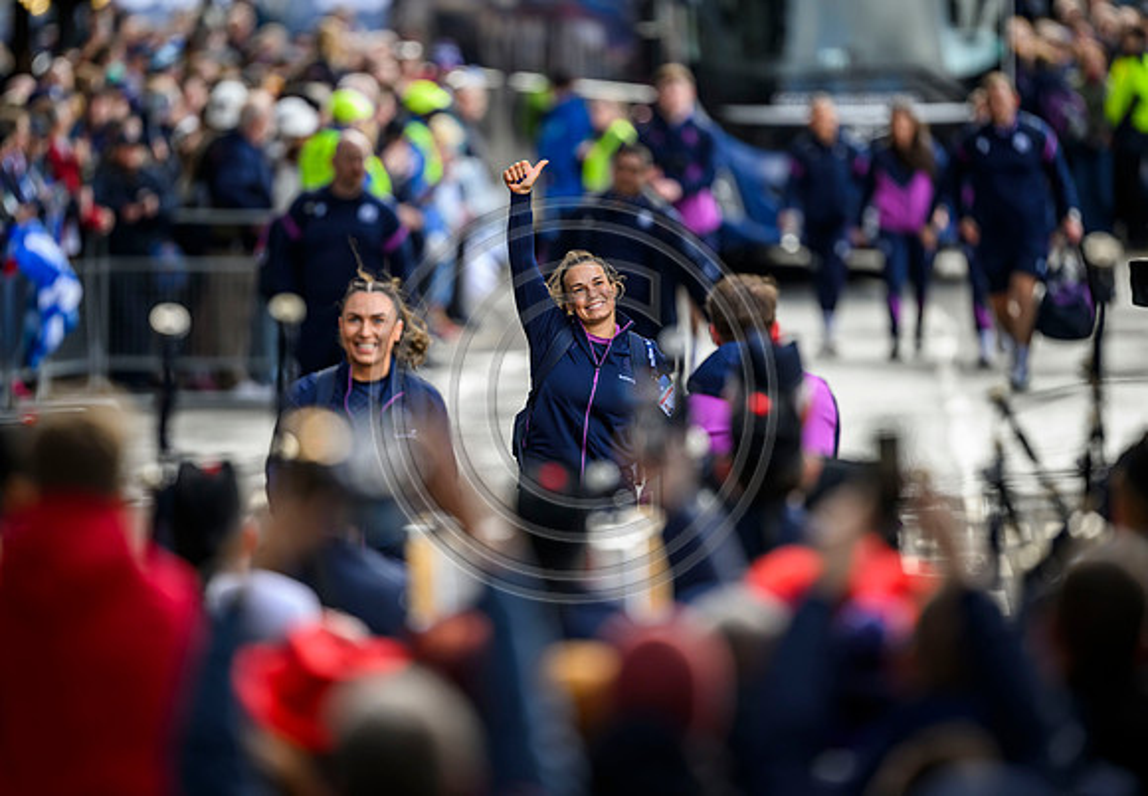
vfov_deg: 3.2
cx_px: 538
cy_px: 369
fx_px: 14382
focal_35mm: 446
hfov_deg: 4.6
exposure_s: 1/1250
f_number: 3.2
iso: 800
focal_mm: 400
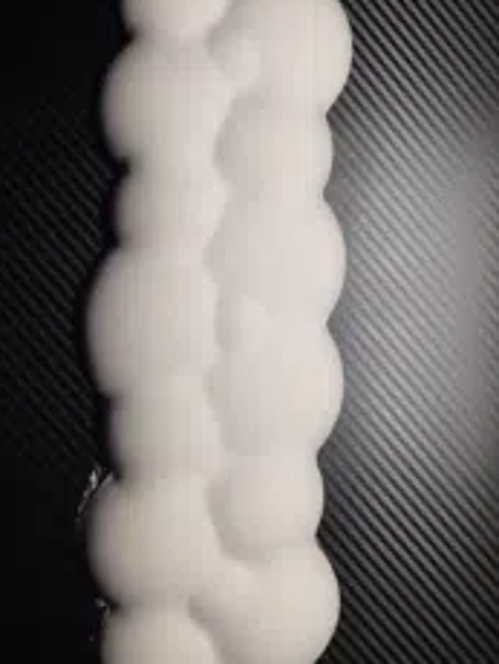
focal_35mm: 40
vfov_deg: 46.5
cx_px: 288
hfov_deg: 35.9
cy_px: 271
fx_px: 767
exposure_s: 1/50
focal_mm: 5.06
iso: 100
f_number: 1.8
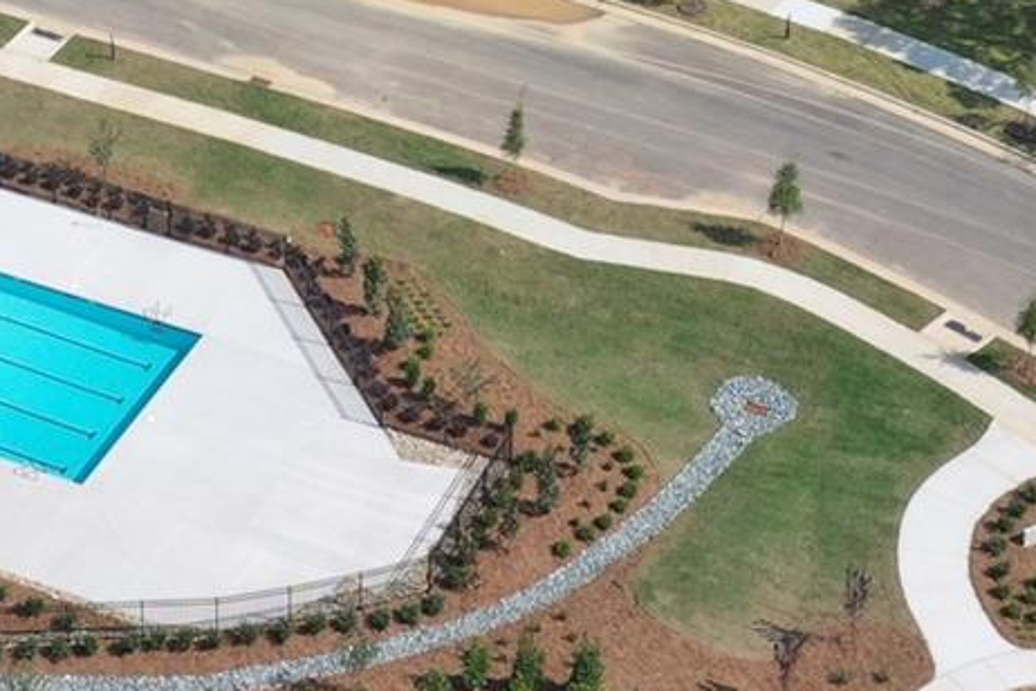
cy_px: -237
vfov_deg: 10.8
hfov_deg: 16.4
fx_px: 3568
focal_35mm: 124
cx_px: 265
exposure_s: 1/500
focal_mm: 10.26
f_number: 5.6
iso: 100
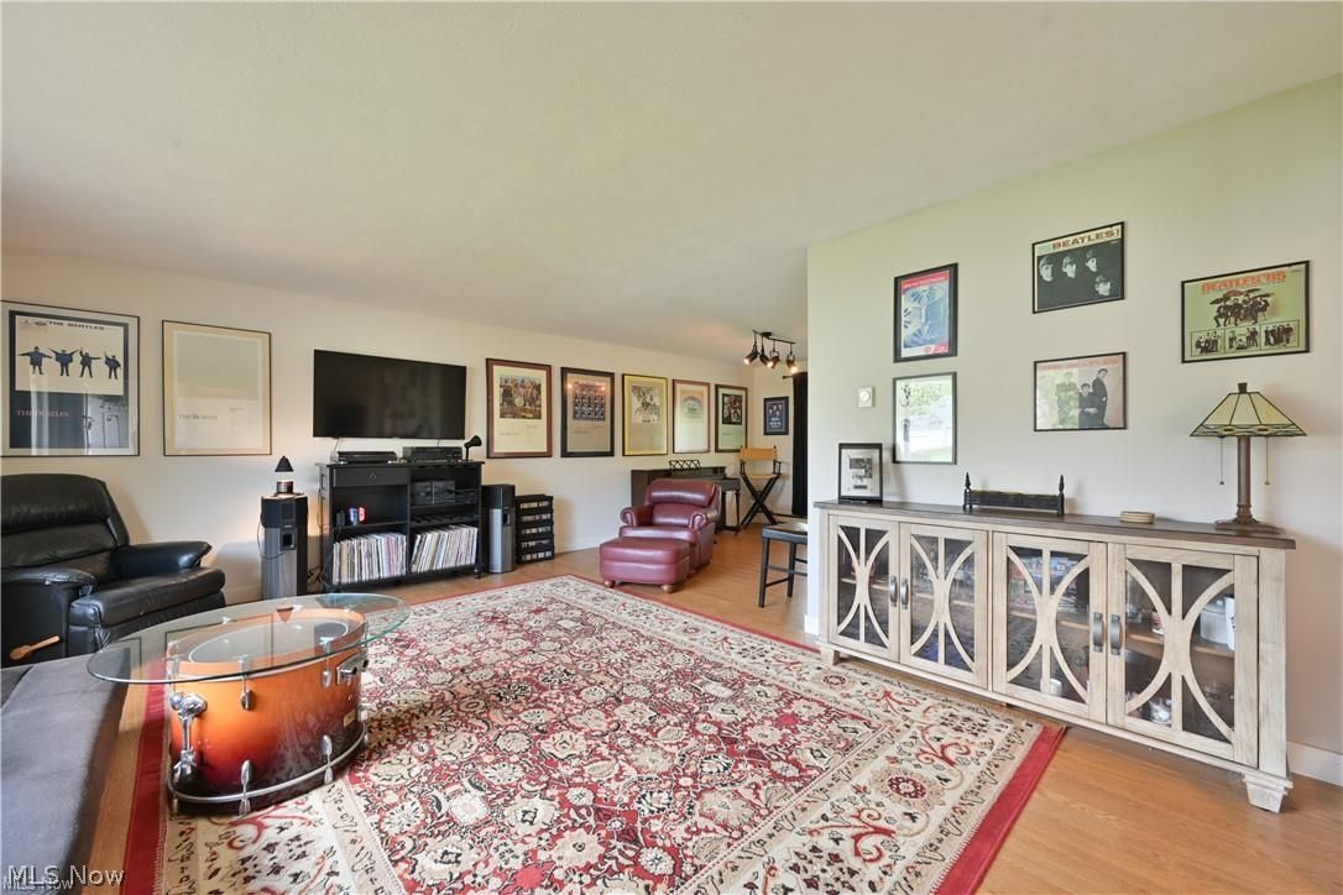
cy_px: 448
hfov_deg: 104.3
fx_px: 522
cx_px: 672
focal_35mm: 14
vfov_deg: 81.2
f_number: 9
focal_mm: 14
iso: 400
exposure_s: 1/5
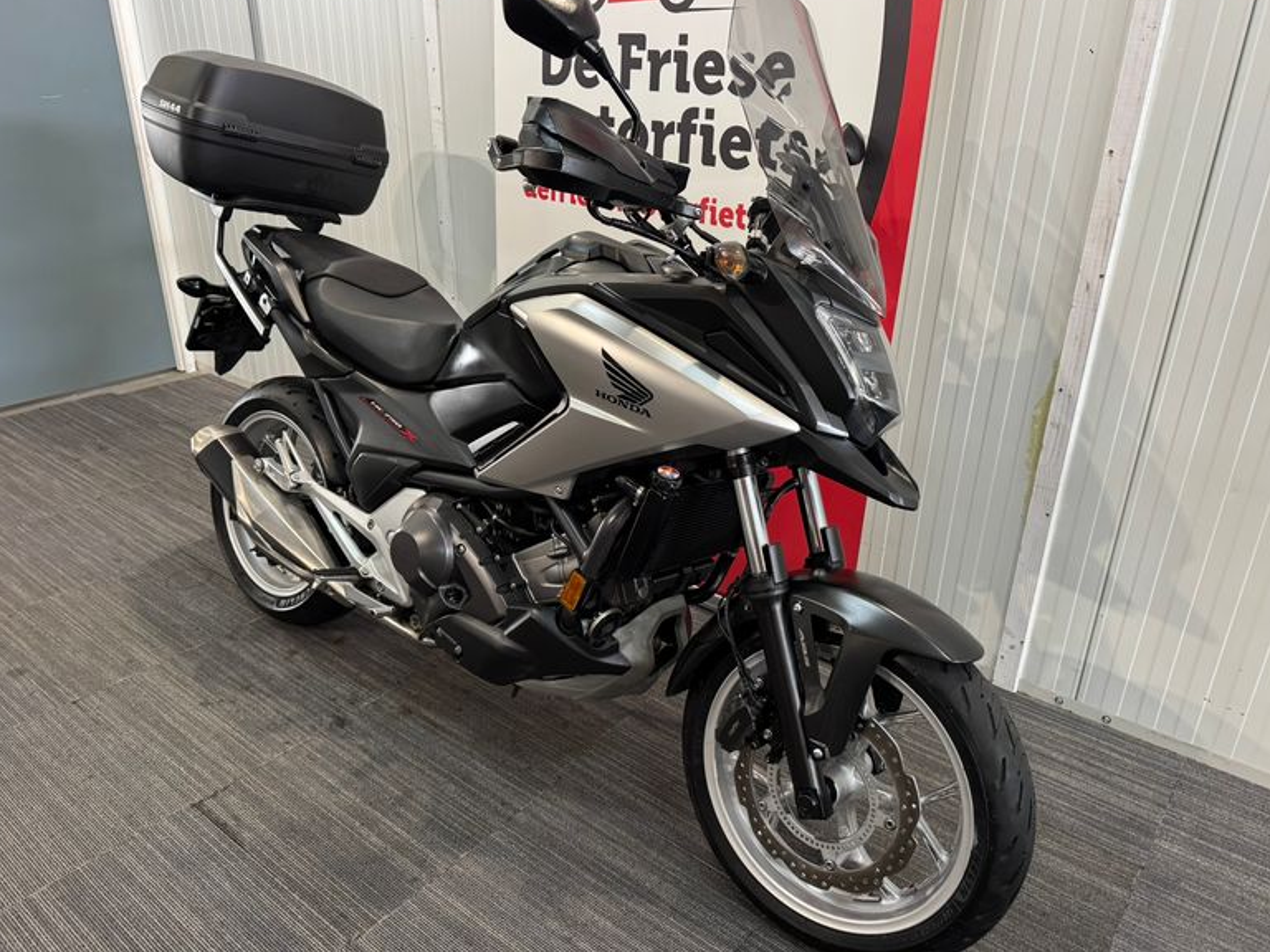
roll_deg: -0.4
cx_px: 648
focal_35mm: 25
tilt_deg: -24.6
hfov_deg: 69.4
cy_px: 471
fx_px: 917
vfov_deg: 54.9
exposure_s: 1/50
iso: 320
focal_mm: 6.76
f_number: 1.78
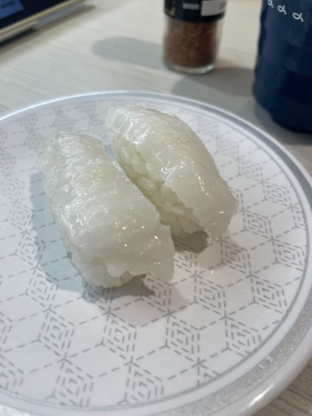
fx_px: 312
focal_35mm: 26
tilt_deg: -53.2
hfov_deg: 53.1
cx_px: 156
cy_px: 208
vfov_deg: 67.3
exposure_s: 1/143
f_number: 1.6
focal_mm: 4.2
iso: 32
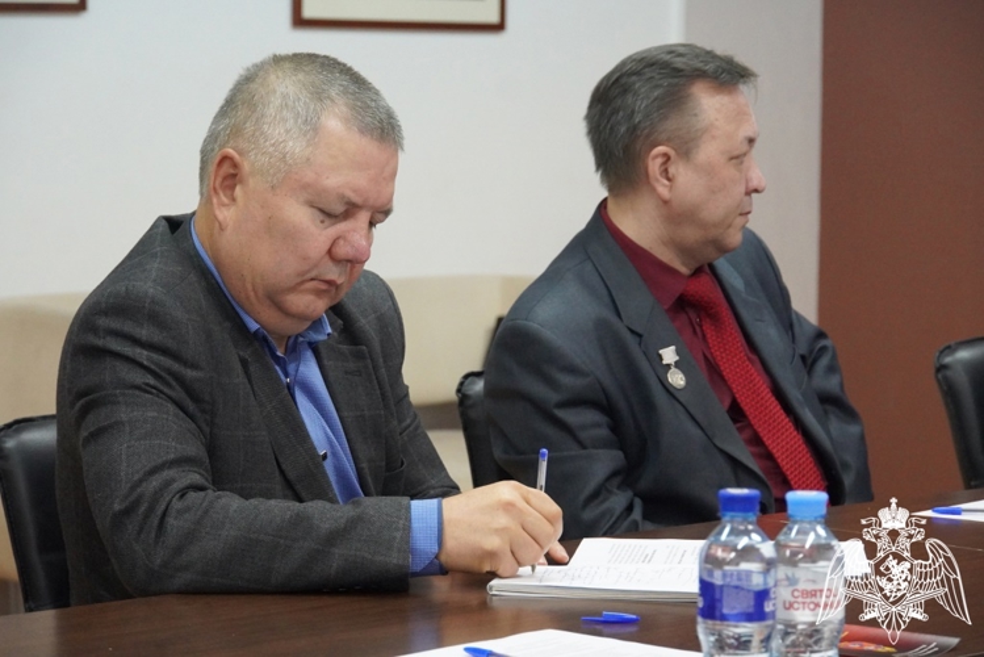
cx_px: 492
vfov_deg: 12.9
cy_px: 328
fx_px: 2912
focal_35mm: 106
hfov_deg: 19.2
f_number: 5.6
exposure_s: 1/125
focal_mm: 71
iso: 6400
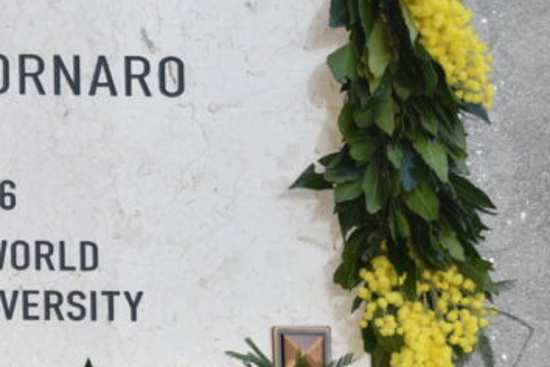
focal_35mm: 269
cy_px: 100
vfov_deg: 5.1
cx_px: -197
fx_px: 4109
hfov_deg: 7.6
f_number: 8
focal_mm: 62
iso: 400
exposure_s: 1/200
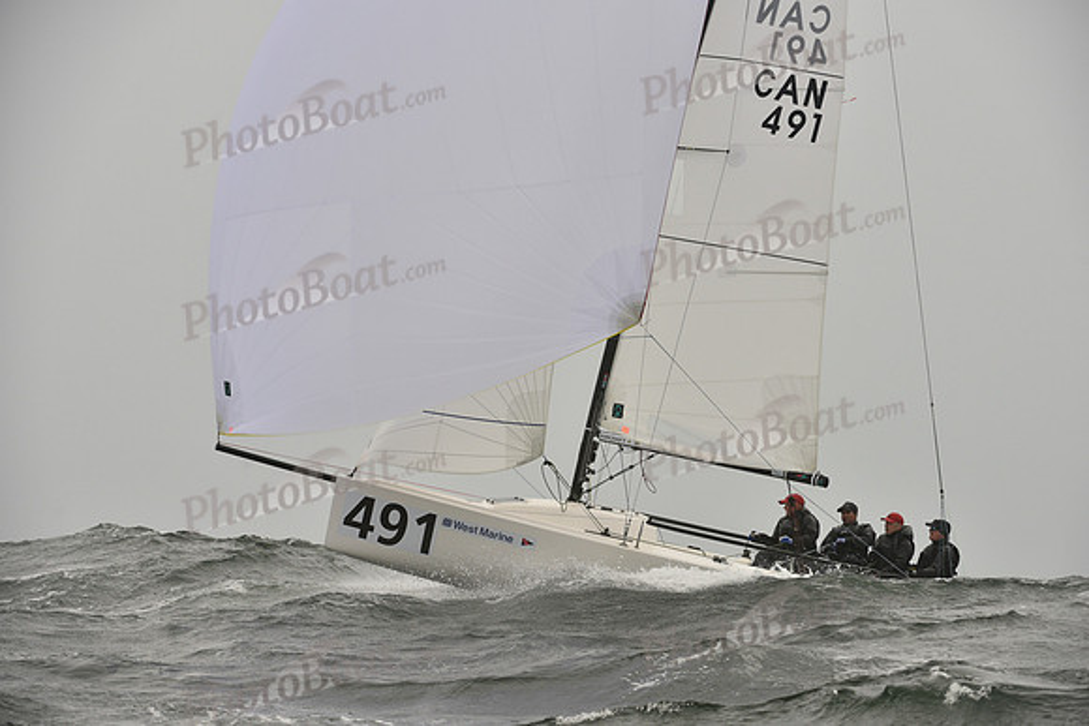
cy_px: 363
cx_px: 544
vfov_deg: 6.9
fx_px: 6051
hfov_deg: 10.3
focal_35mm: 200
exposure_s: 1/1250
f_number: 7.1
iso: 400
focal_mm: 200
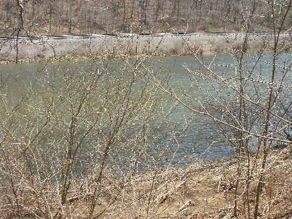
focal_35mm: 53
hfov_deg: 36.1
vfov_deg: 27.5
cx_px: 165
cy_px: 88
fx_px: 447
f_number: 5.6
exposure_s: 1/250
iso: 100
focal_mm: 6.3
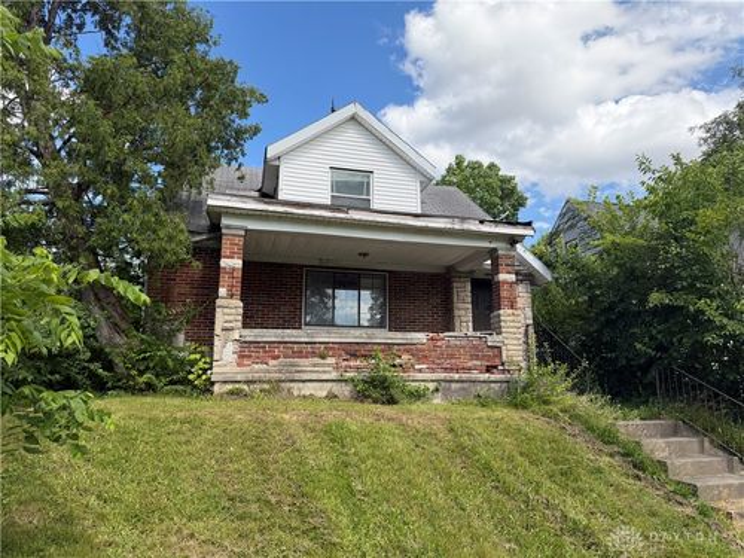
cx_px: 372
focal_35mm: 24
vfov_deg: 56.8
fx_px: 516
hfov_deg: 71.6
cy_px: 279
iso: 100
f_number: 1.78
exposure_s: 1/3953
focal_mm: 6.76
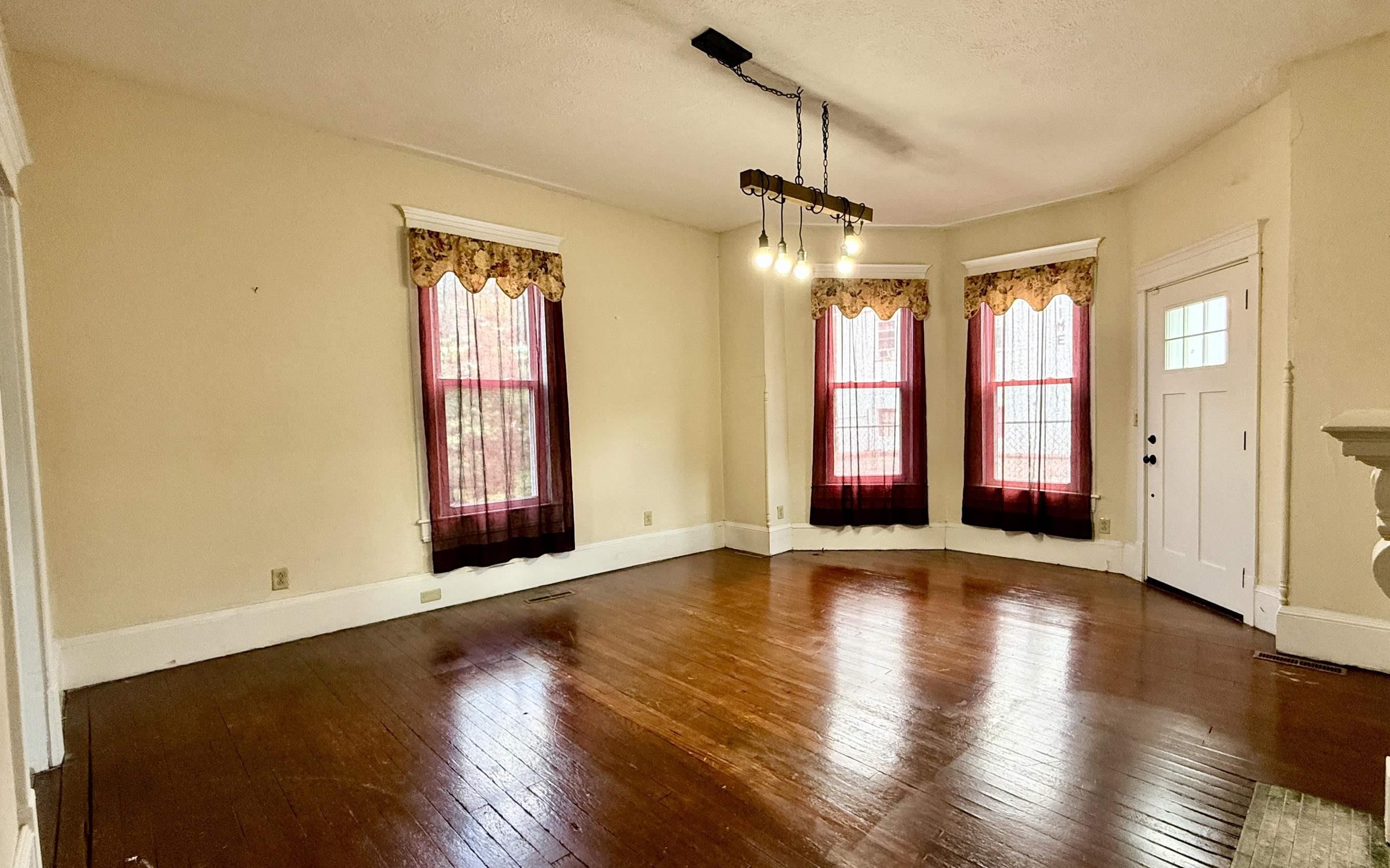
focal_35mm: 17
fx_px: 644
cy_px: 448
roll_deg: +0.6
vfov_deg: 68.0
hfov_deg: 94.1
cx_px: 759
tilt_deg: -2.9
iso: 200
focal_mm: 2.22
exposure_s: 1/99
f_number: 2.2
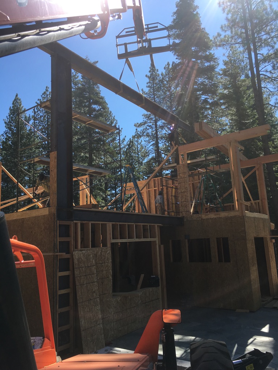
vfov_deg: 61.7
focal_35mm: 29
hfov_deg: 48.2
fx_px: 311
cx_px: 139
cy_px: 185
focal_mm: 4.15
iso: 25
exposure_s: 1/938
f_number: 2.2
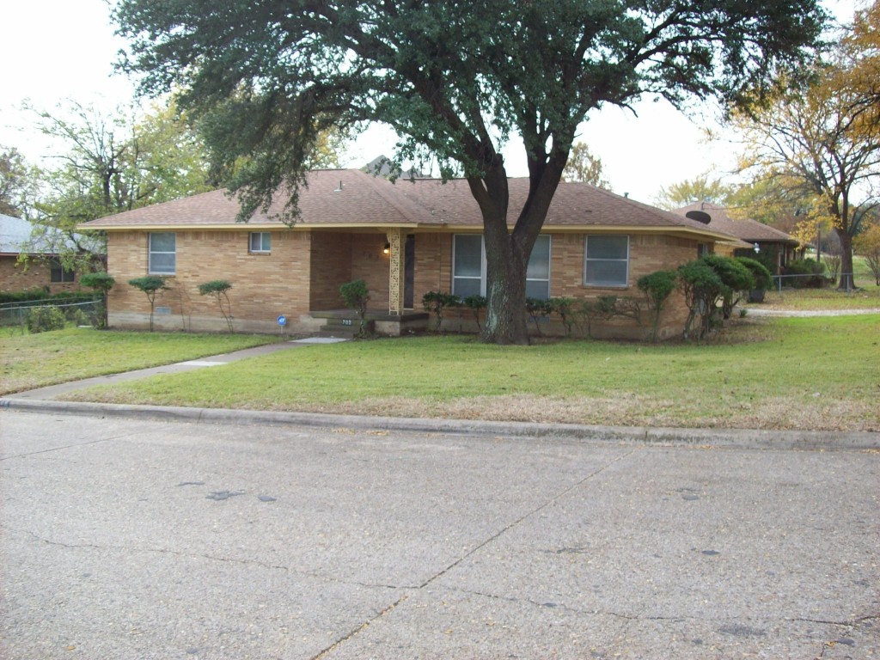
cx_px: 440
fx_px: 915
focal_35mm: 36
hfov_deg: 51.4
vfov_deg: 39.7
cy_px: 330
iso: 80
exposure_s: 1/181
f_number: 2.7
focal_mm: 6
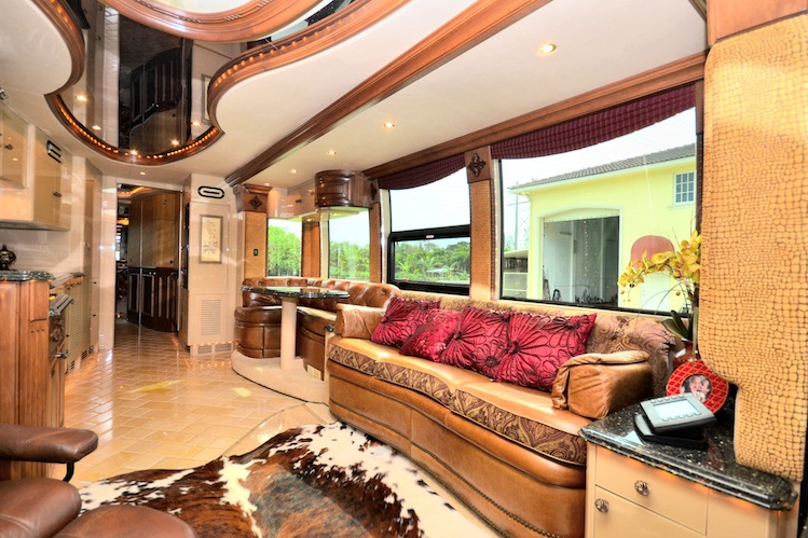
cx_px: 394
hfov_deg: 96.7
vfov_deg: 73.7
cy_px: 266
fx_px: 359
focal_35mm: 16
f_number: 5.6
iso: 400
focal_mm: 10
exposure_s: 1/60
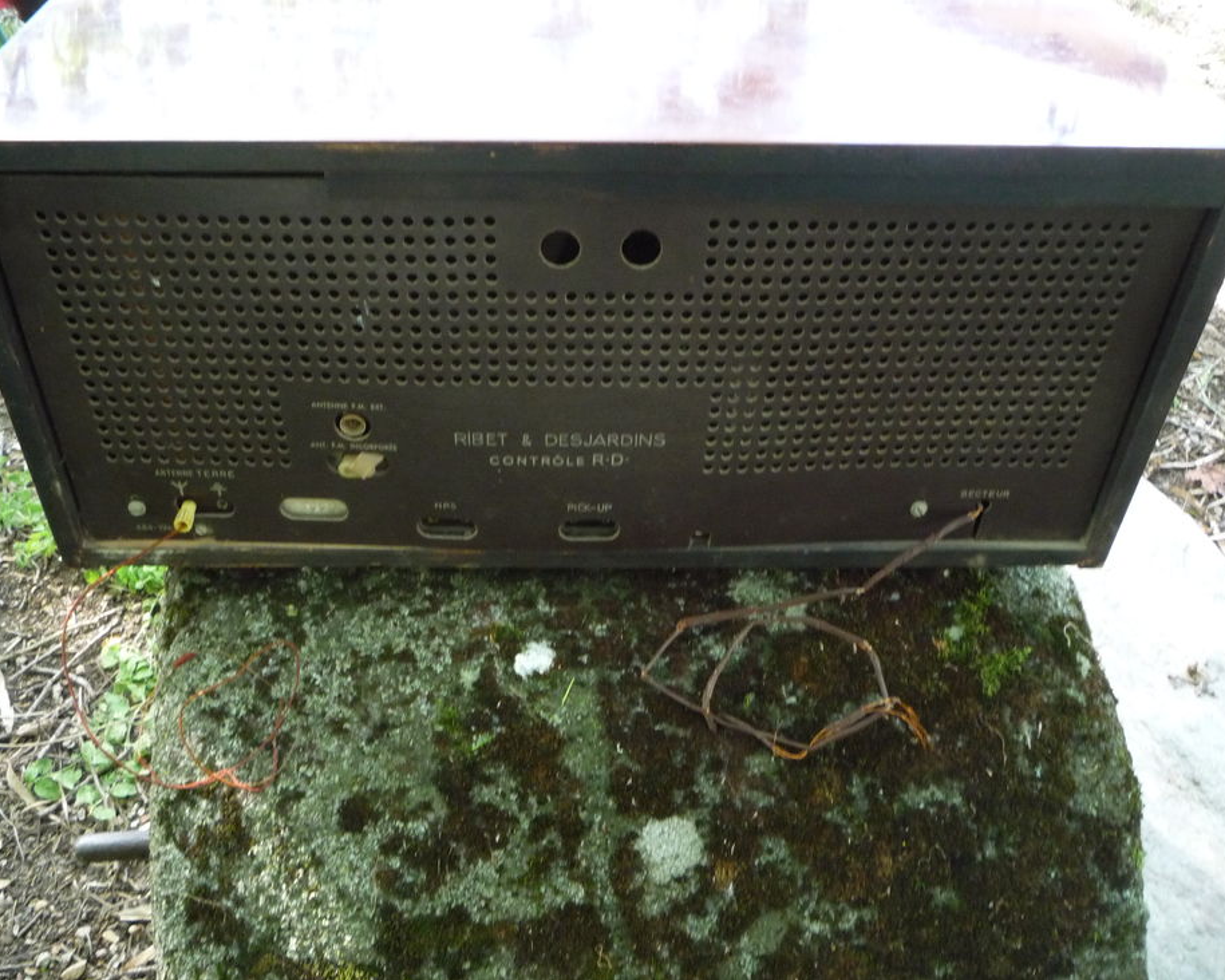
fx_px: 1160
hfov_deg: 55.7
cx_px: 597
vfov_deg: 45.8
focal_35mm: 32
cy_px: 481
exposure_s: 1/30
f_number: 3.3
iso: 400
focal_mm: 5.2
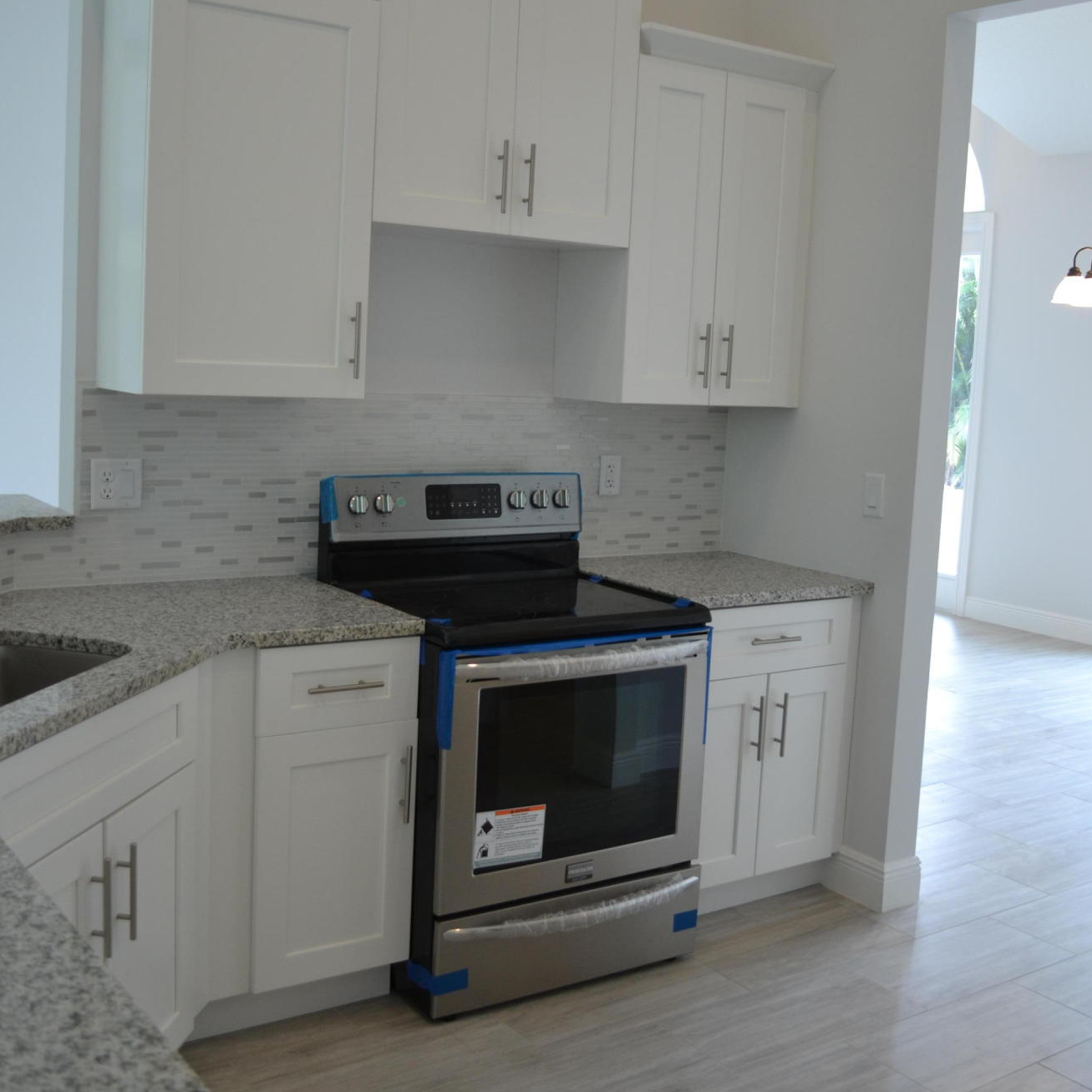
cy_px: 509
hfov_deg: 42.8
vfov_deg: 42.8
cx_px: 549
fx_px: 1392
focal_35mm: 39
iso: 400
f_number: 3.8
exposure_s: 1/50
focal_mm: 20
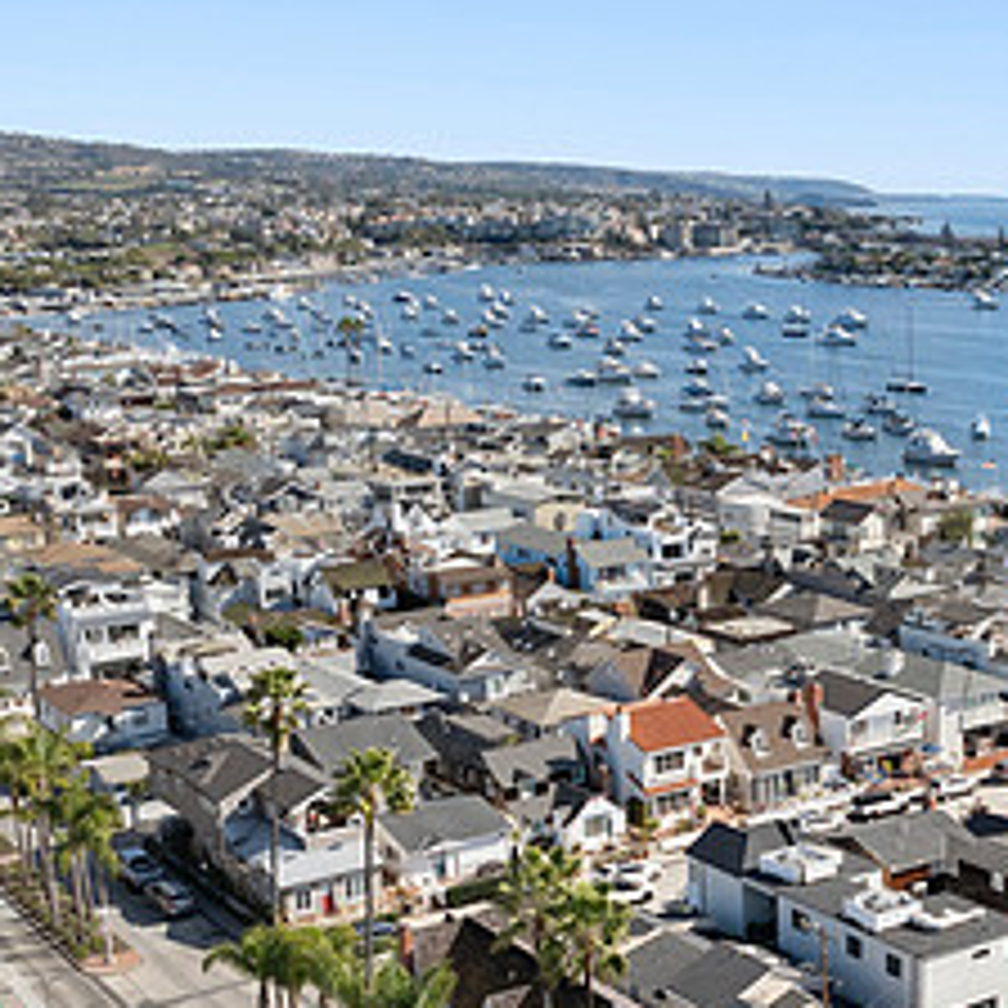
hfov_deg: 30.2
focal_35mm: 55
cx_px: 832
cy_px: 747
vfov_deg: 30.6
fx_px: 1812
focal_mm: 12.29
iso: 100
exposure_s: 1/3200
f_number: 2.8
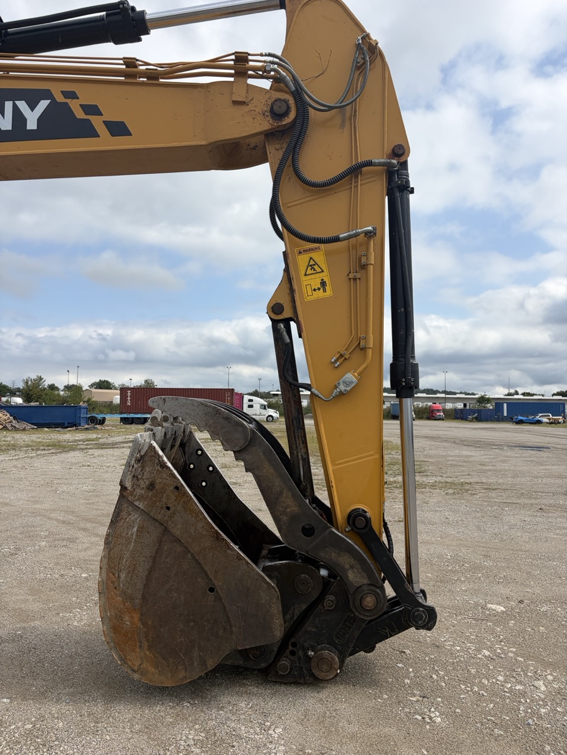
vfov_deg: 67.3
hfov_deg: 53.1
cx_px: 284
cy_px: 378
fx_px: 568
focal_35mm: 26
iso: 64
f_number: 1.6
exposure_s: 1/6993
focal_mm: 5.96
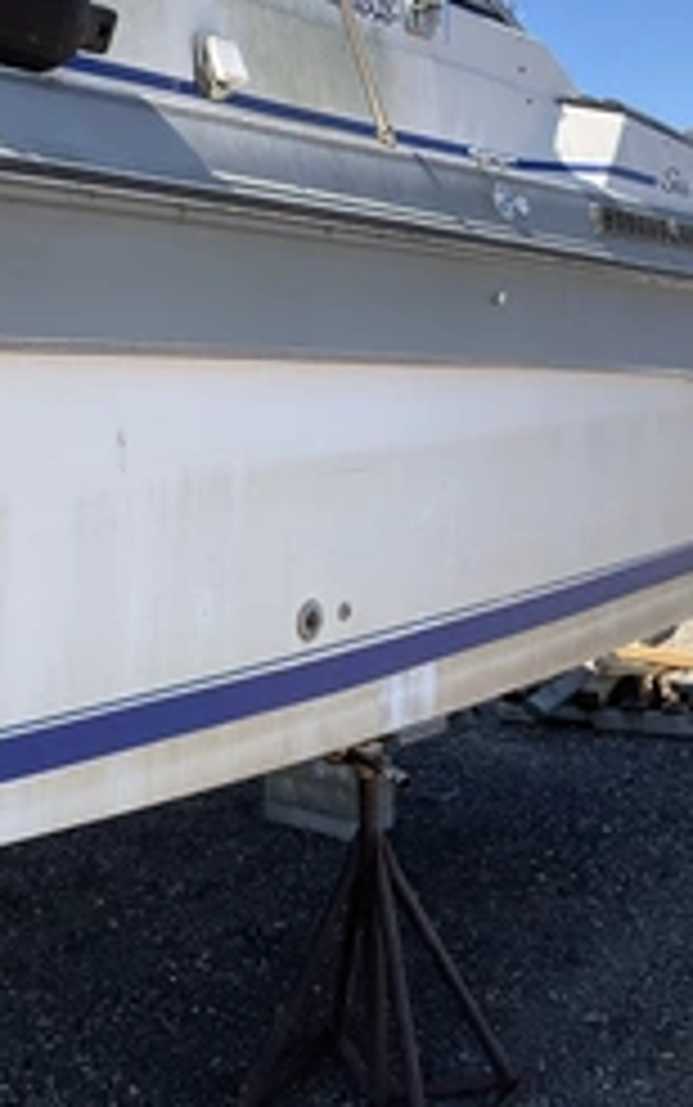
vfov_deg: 40.3
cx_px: 81
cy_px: 522
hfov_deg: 25.1
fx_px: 1509
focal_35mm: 50
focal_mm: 3
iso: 25
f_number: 1.8
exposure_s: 1/869
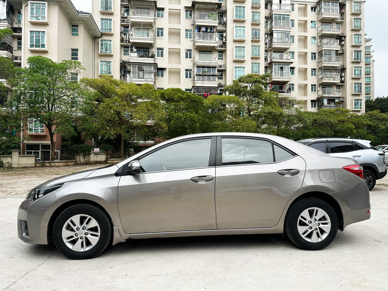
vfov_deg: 56.8
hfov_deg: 71.6
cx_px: 194
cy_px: 146
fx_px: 269
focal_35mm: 24
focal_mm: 6.86
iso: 80
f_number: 1.78
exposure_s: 1/1949
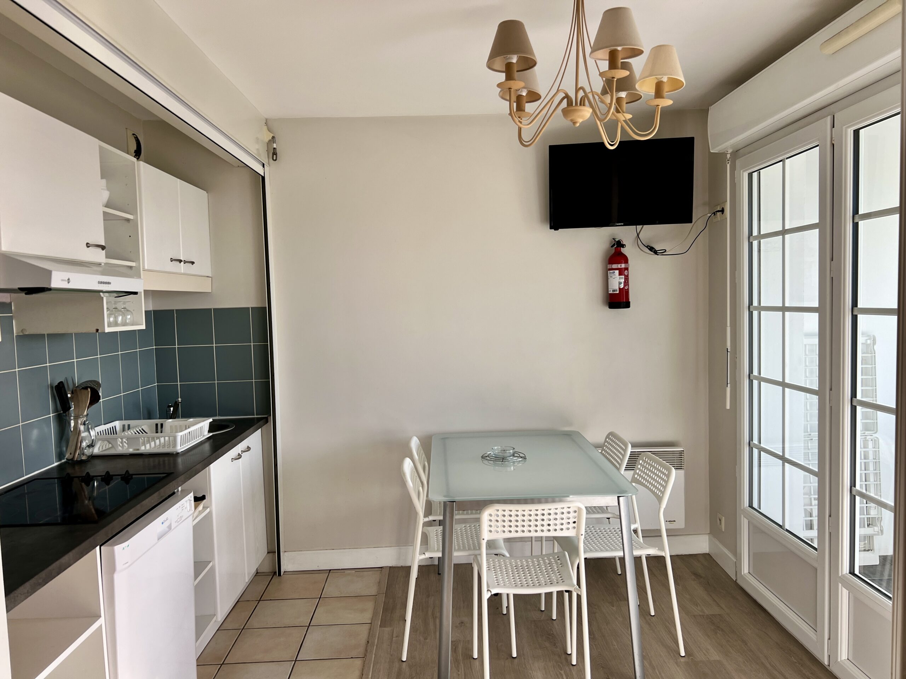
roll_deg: +1.0
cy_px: 340
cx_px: 453
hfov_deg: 67.3
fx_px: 680
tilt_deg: -3.9
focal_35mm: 26
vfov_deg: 53.1
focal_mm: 5.7
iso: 50
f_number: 1.5
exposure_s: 1/506
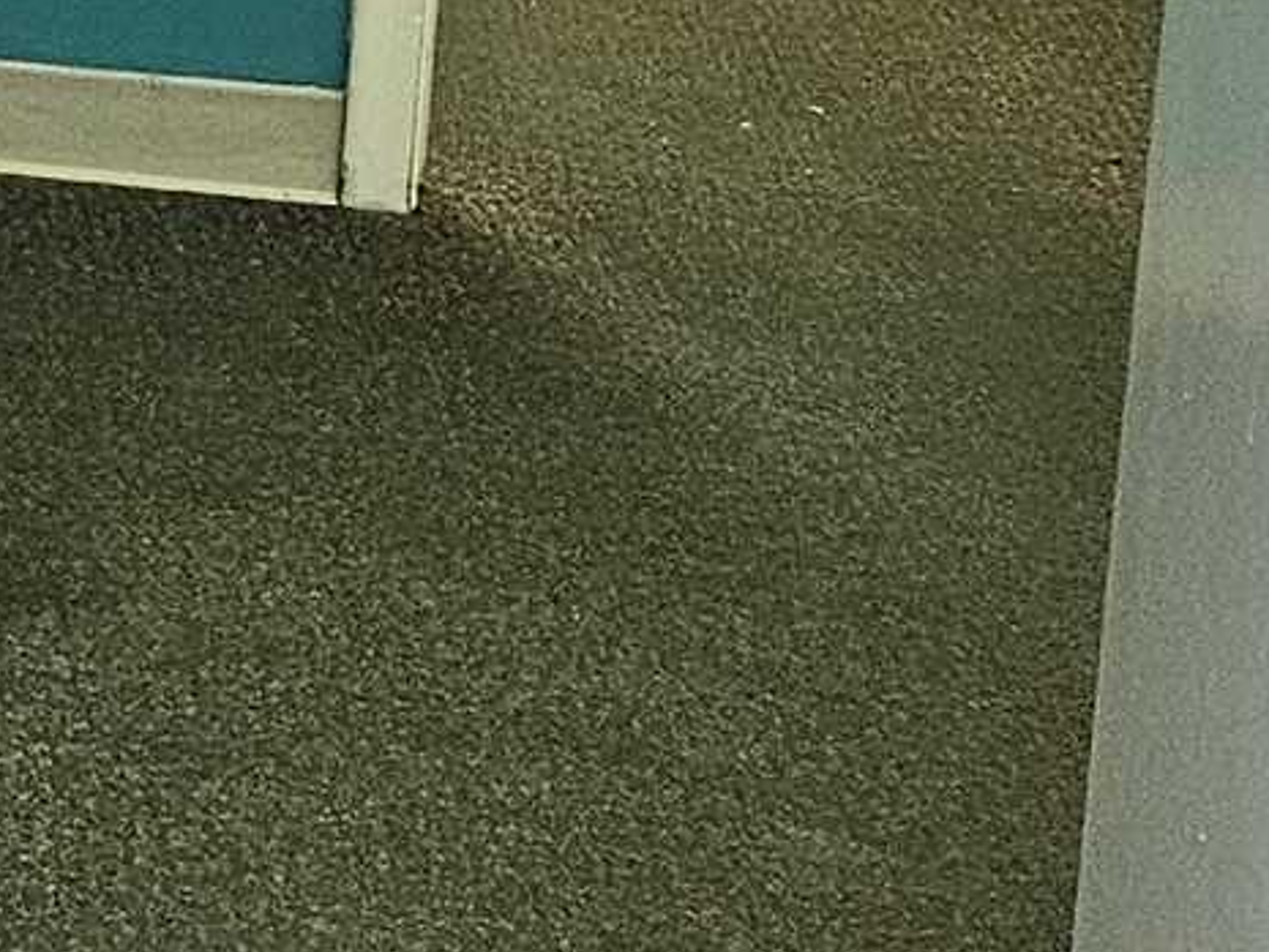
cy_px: -554
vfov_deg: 9.4
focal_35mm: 152
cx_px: -1848
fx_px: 5574
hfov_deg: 10.9
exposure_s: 1/60
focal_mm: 5.4
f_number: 1.8
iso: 500
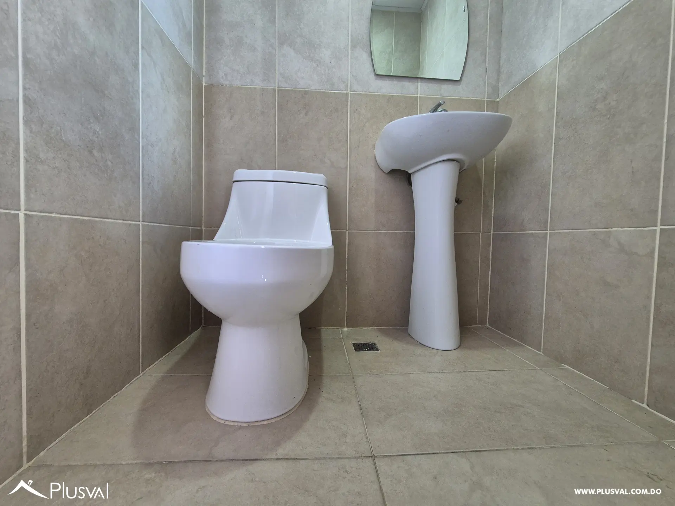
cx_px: 338
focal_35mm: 13
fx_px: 253
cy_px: 253
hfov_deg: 106.2
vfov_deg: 89.9
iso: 640
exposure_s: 1/60
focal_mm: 2.2
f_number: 2.2
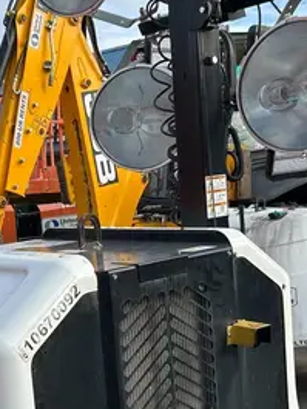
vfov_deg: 26.9
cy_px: 265
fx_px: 851
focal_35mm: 72
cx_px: 131
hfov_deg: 20.4
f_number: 1.5
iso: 50
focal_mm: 5.7
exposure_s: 1/2083
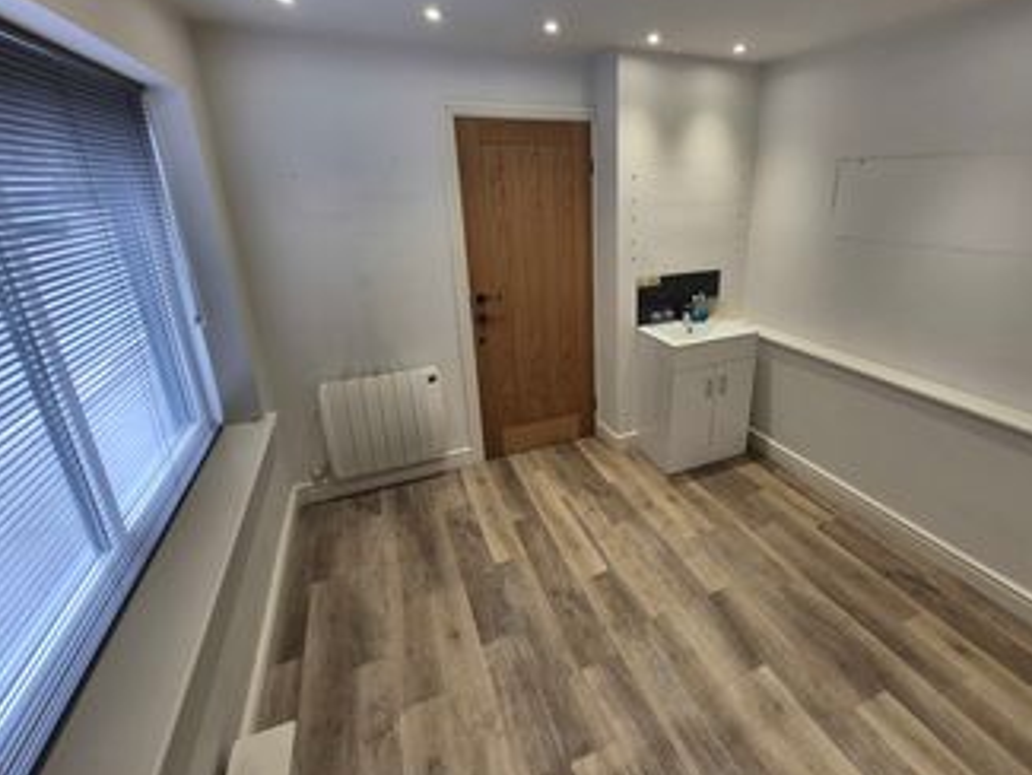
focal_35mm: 16
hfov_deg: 94.0
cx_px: 581
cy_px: 327
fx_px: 477
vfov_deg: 77.6
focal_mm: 1.74
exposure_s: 1/100
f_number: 2.2
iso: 64
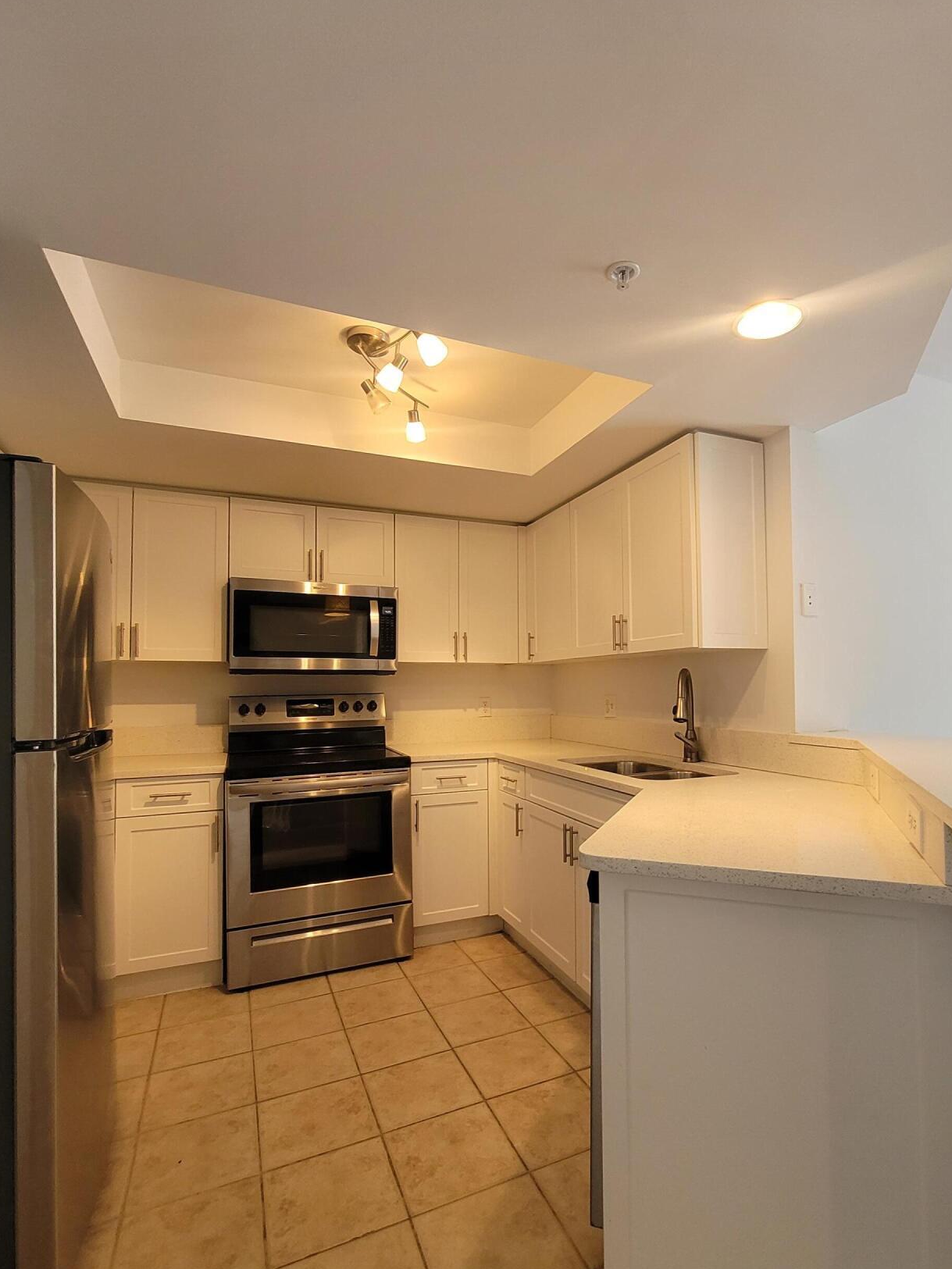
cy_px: 672
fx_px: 587
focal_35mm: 16
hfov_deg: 77.7
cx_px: 540
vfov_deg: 94.4
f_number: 2.2
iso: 200
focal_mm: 2.2
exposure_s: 1/60
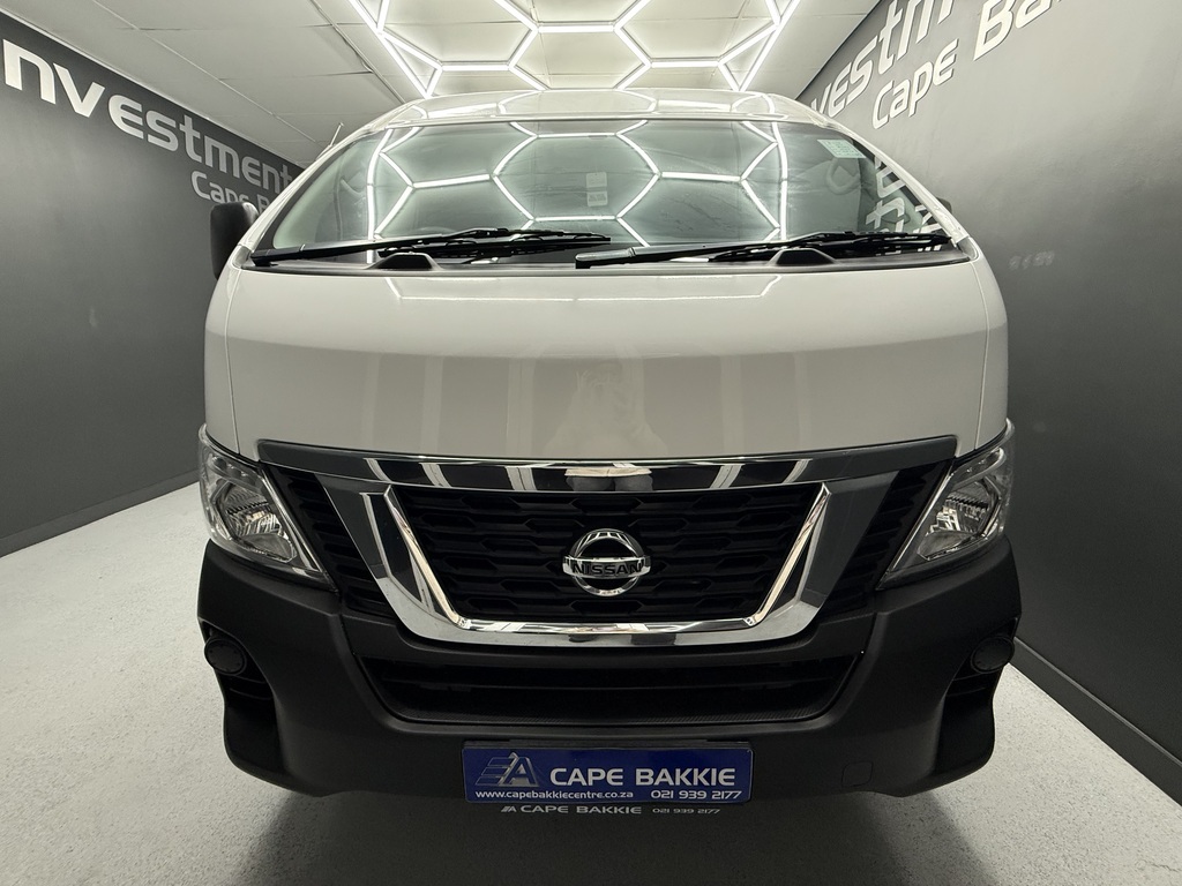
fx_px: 478
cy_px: 443
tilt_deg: -13.4
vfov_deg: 85.7
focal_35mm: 14
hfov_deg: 102.1
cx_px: 591
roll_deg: +0.8
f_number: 2.2
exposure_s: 1/100
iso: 250
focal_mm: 2.22
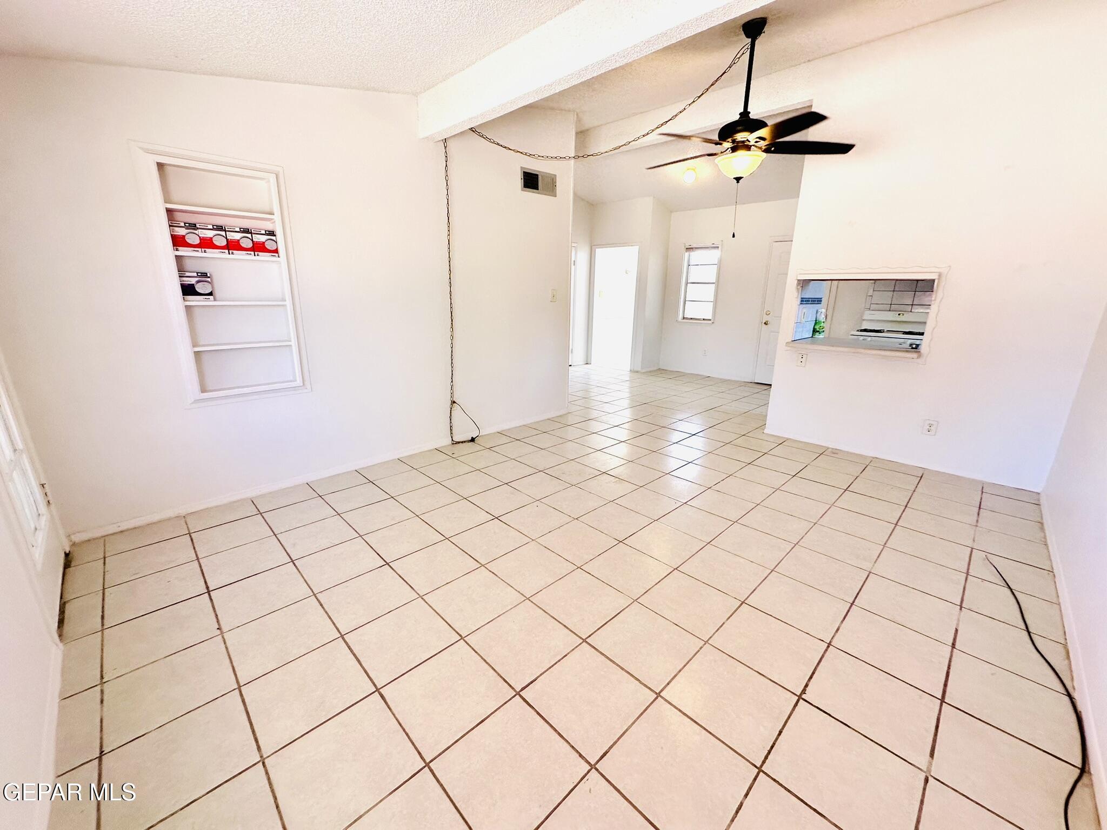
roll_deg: -0.7
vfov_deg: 85.7
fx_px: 448
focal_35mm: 14
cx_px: 554
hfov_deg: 102.1
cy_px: 415
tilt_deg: -15.8
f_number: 2.2
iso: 100
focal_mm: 2.22
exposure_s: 1/99
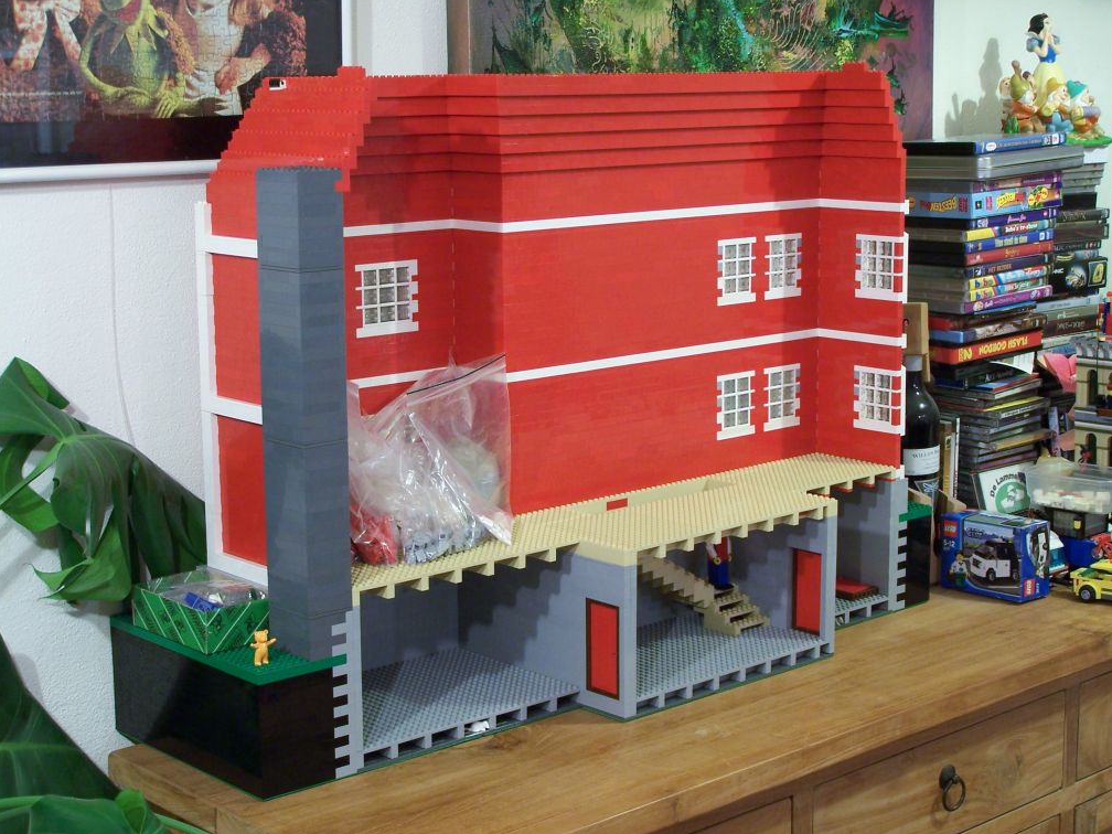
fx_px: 2088
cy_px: 414
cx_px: 563
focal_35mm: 65
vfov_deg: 22.6
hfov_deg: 29.8
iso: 80
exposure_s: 1/2
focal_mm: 10.7
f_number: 3.2
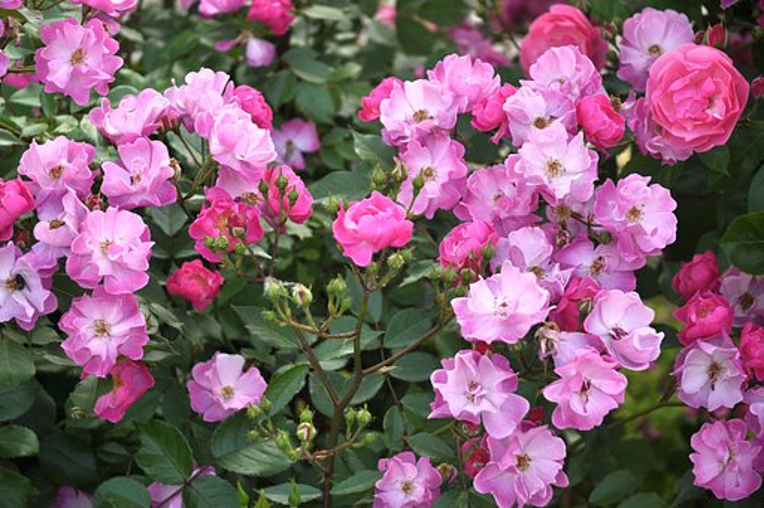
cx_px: 382
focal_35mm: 105
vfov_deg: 13.0
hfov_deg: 19.5
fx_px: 2225
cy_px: 254
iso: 200
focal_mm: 70
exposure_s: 1/320
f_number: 4.5
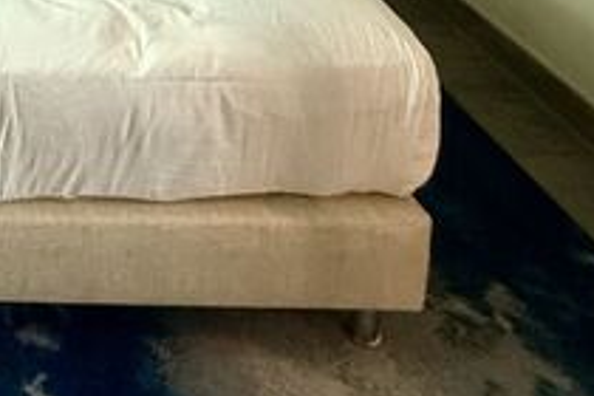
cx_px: -99
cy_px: -283
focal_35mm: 51
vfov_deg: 20.3
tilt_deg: -9.2
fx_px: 841
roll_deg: +0.7
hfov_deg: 32.8
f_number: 2.2
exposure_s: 1/60
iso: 500
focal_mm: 2.22
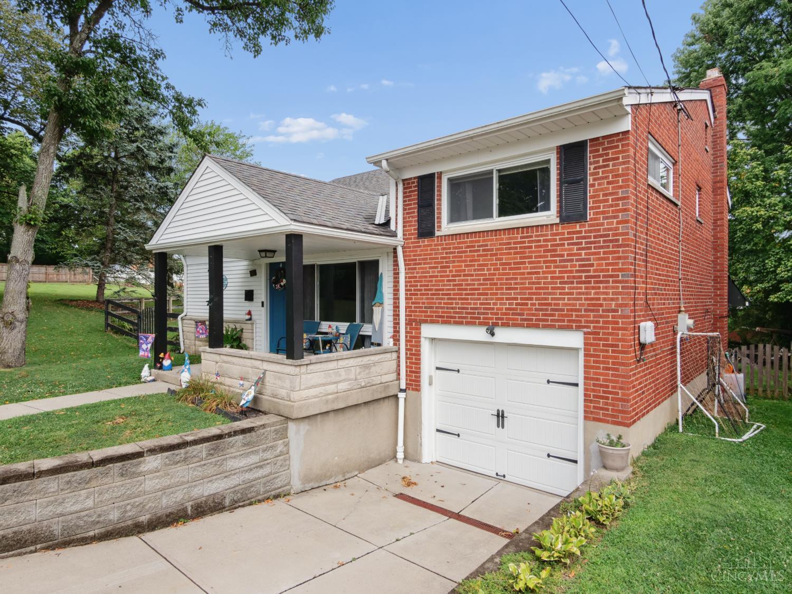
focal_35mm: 20
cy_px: 297
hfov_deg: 81.7
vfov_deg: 66.0
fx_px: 458
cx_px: 396
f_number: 8
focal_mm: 10
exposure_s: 1/320
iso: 200
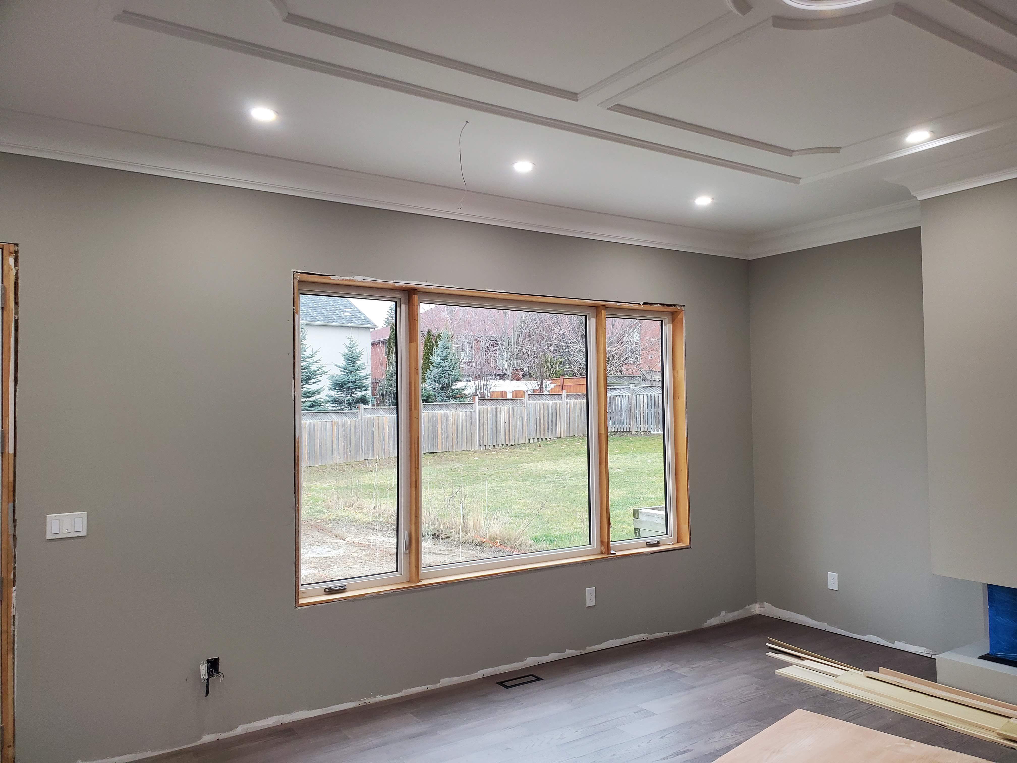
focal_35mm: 26
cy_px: 382
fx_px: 764
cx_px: 508
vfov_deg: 53.1
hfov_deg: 67.3
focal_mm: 4.3
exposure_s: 1/120
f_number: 2.4
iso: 200
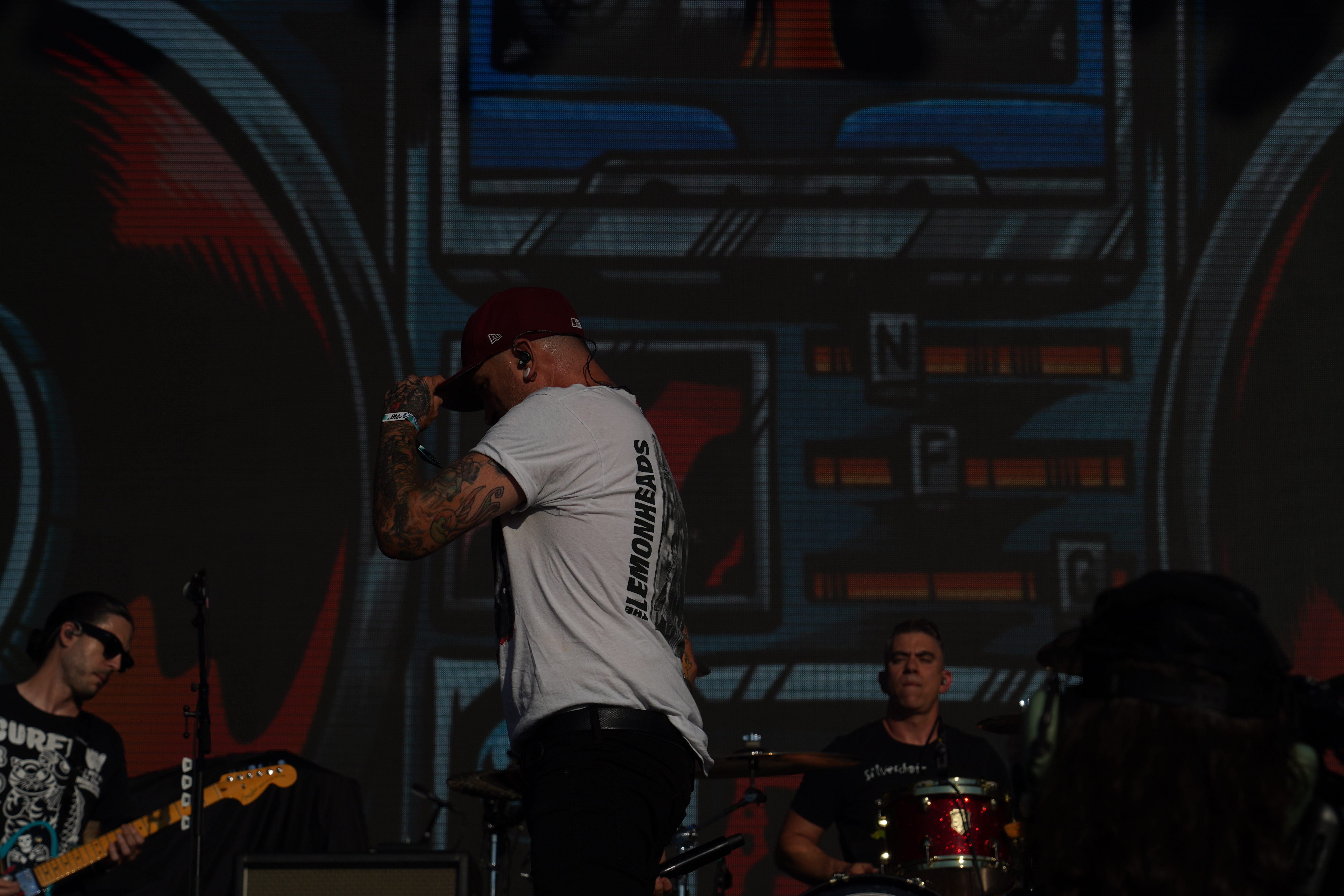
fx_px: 3920
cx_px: 672
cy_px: 448
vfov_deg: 13.0
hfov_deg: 19.5
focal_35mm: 105
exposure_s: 1/2000
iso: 100
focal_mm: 105
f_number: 8
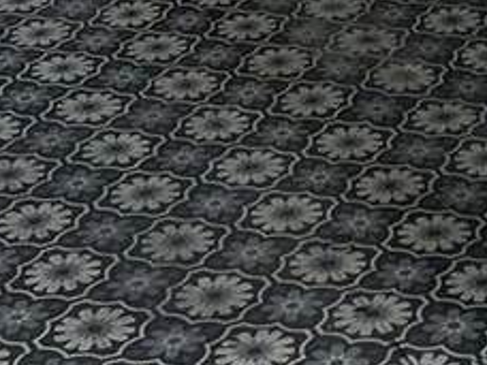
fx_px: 2054
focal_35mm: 146
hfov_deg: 13.0
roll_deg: +1.8
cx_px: 664
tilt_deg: -8.1
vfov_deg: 8.7
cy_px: -651
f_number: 1.5
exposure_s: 1/411
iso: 50
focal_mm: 5.7
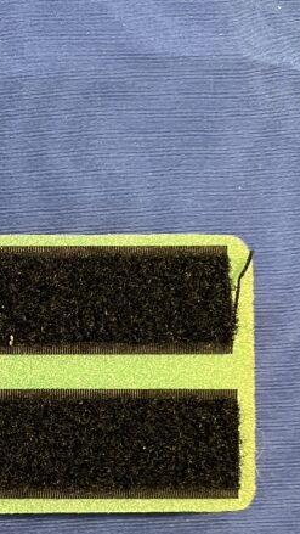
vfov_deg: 31.4
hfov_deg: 15.3
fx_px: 933
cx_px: -272
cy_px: 387
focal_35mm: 66
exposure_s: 1/60
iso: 500
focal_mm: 5.1
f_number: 1.6
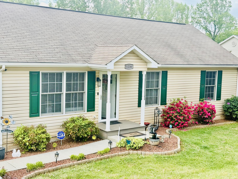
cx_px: 119
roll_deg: -1.3
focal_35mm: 48
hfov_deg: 39.7
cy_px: 90
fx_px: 330
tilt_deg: -6.2
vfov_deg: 30.3
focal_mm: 6.76
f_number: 1.78
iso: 64
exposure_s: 1/1152
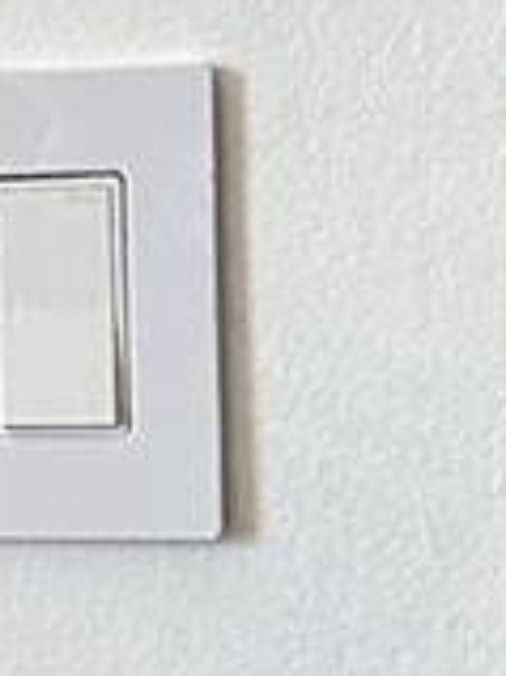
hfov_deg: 7.0
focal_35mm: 181
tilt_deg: -4.9
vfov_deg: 10.9
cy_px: 323
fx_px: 3532
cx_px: -1199
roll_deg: +1.5
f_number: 1.78
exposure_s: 1/116
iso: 250
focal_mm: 6.86
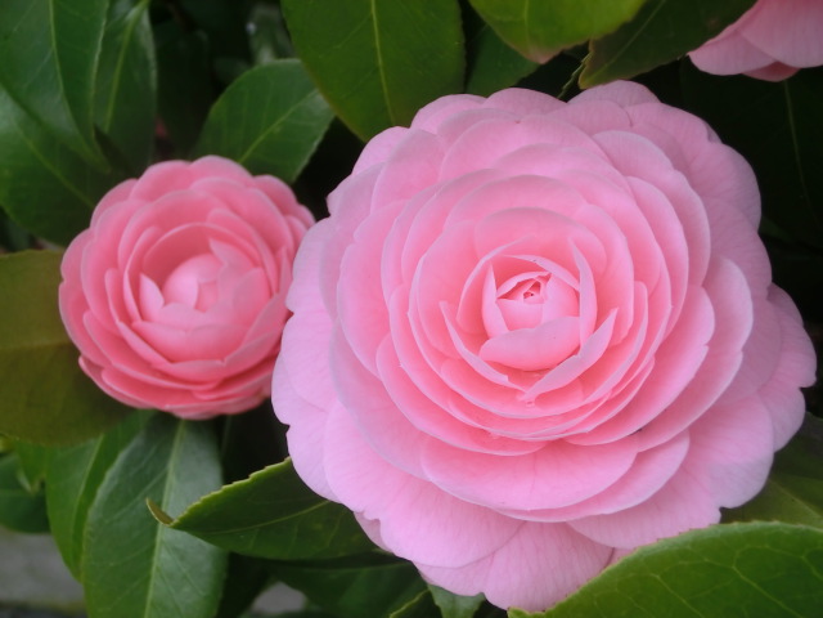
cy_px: 309
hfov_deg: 22.3
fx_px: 2092
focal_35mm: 88
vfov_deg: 16.8
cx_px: 412
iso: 80
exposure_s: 1/125
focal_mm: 15.51
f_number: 5.1
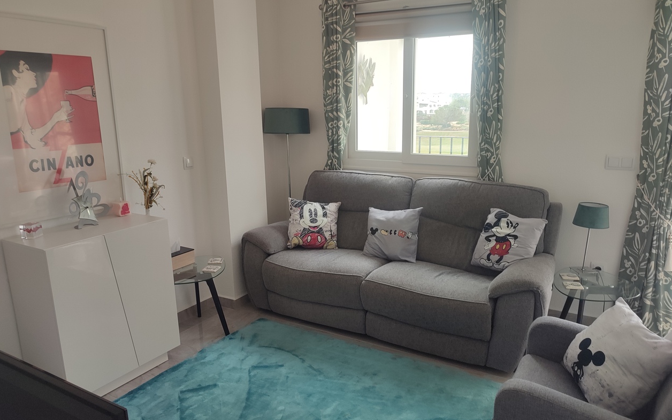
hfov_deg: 68.4
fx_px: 494
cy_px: 222
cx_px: 336
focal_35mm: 27
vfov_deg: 46.0
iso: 50
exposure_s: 1/100
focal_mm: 6.04
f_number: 1.9
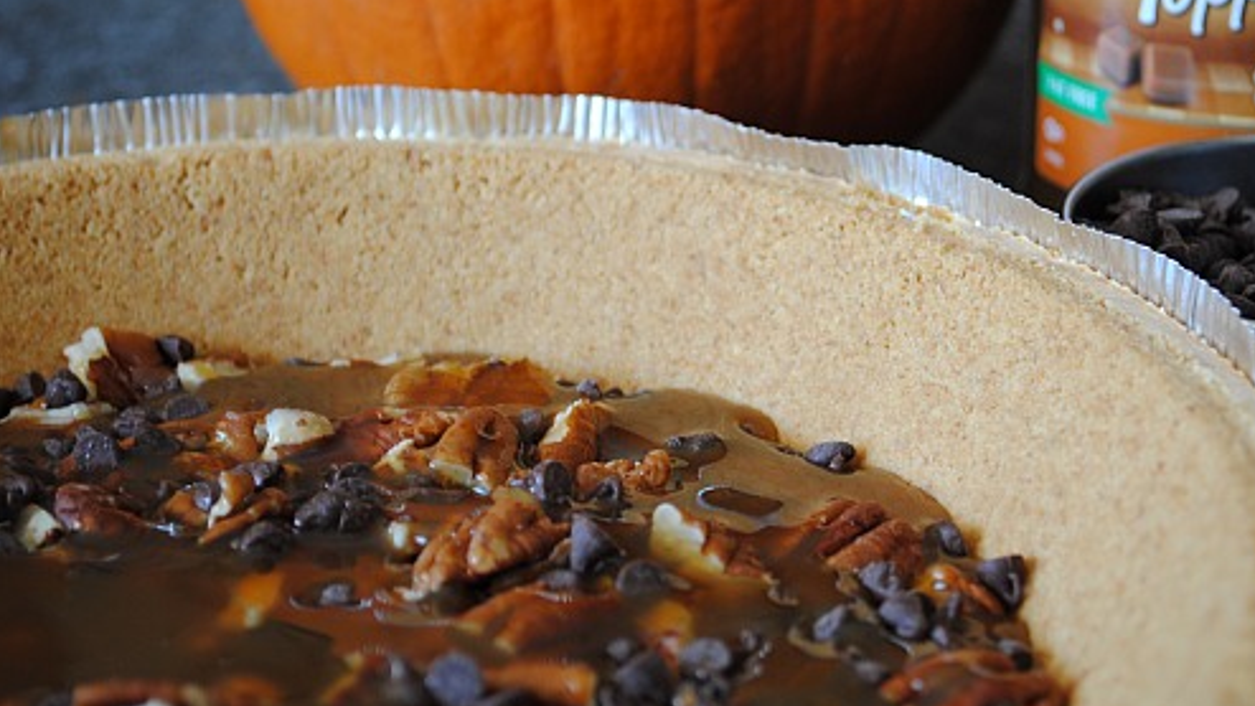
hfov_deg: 24.2
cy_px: 335
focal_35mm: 88
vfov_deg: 13.7
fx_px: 2929
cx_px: 709
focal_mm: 46
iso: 200
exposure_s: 1/30
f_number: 5.3
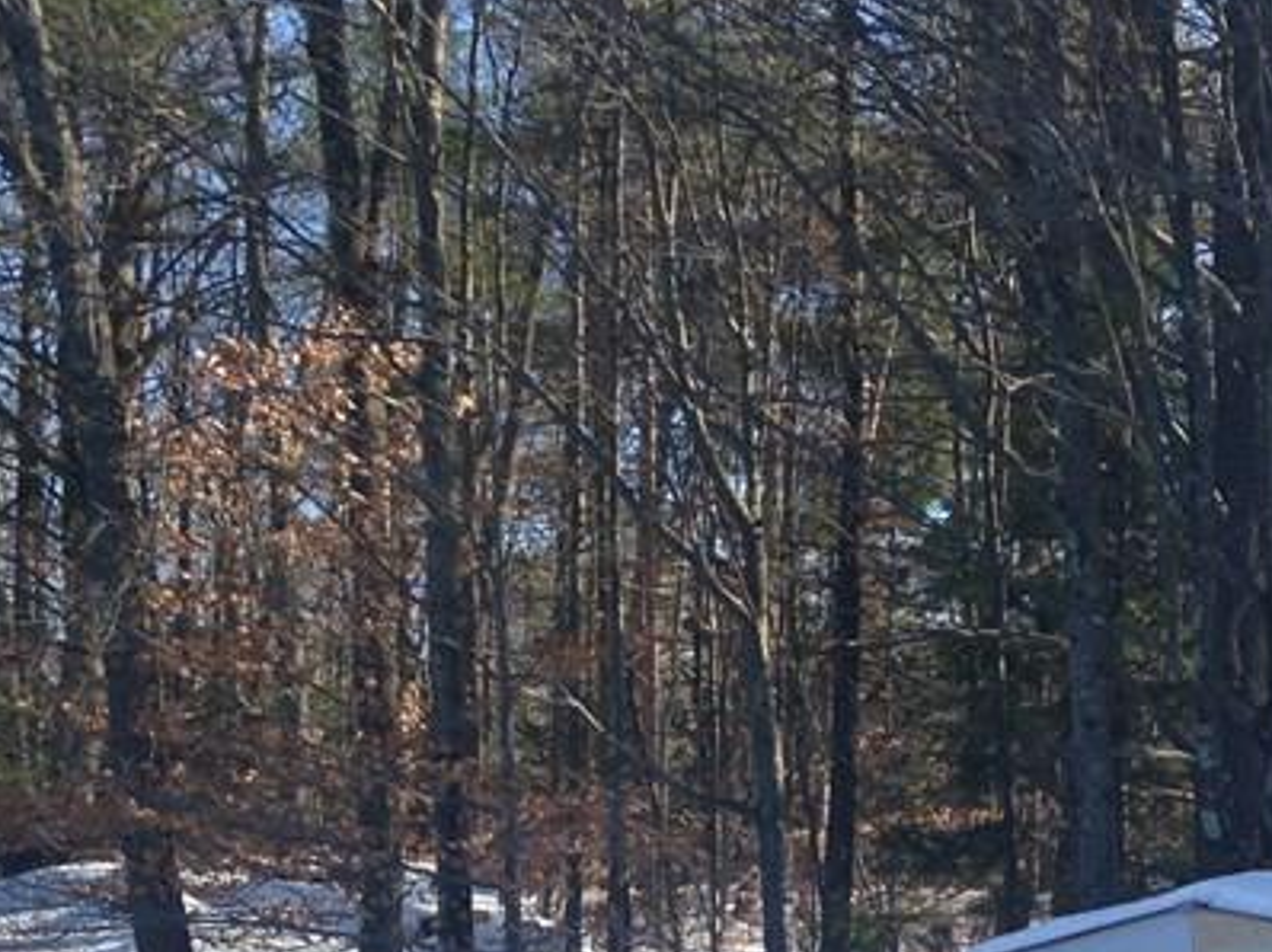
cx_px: 1106
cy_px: 936
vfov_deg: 17.0
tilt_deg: -0.9
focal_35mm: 85
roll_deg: +0.5
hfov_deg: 22.6
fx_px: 3122
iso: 50
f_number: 2.4
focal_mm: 4.12
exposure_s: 1/480
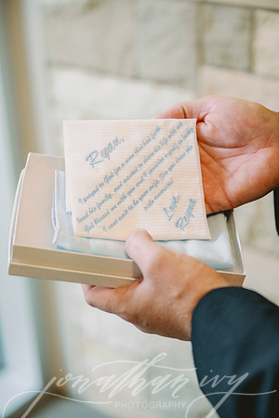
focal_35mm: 65
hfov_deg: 20.9
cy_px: 209
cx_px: 140
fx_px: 756
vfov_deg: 31.0
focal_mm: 65
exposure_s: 1/400
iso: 2000
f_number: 2.8
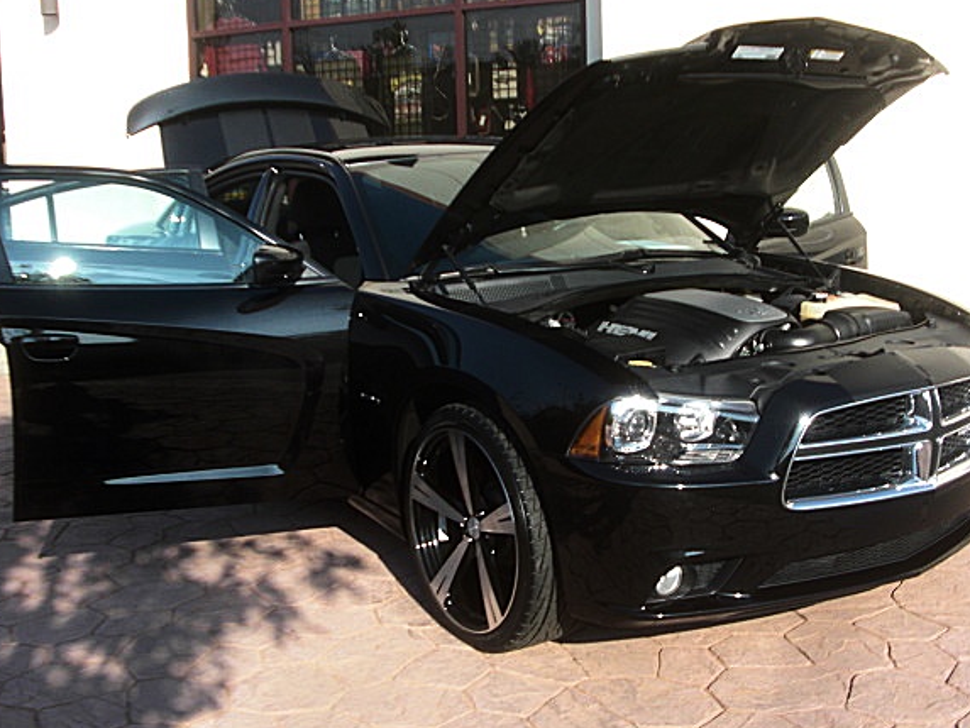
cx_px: 489
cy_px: 356
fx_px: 1345
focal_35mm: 48
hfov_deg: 39.6
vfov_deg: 30.3
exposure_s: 1/320
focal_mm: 7.6
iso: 50
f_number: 3.1
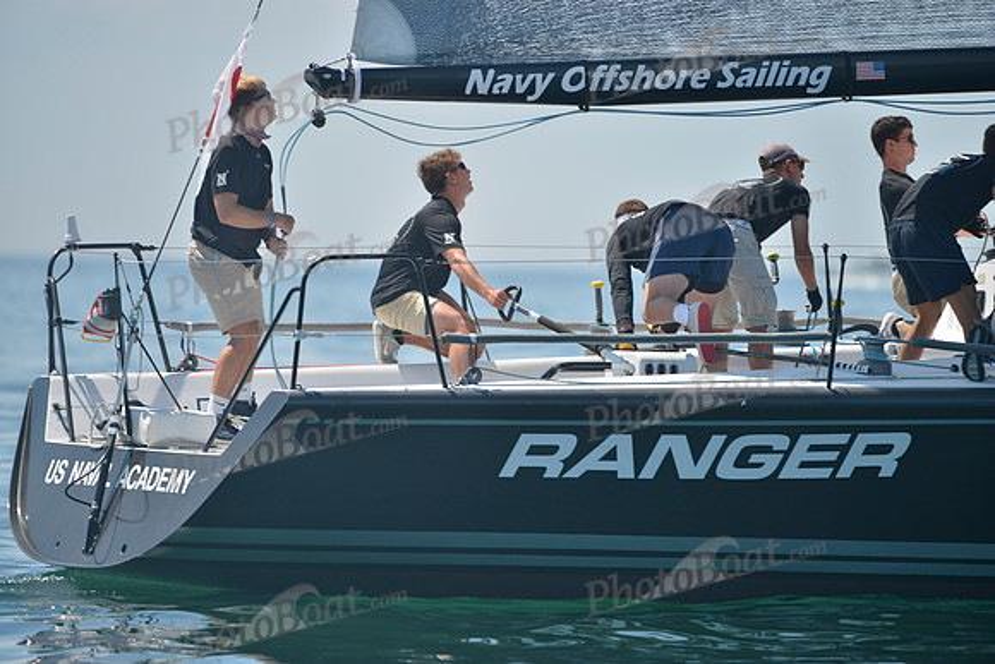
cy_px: 332
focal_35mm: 400
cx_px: 498
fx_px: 11058
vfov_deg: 3.4
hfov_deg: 5.2
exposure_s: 1/1250
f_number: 4.5
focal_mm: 400
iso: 200
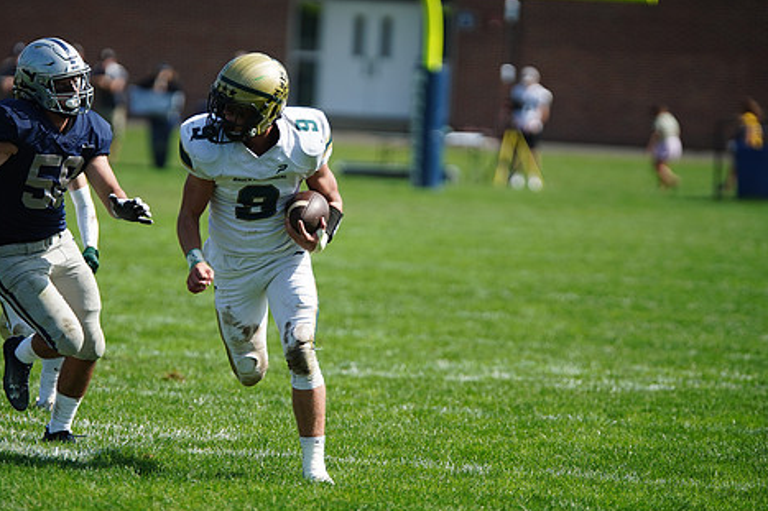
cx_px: 311
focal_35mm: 307
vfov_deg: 4.5
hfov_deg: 6.7
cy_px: 219
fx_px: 6547
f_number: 2.8
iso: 400
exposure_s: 1/4000
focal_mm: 247
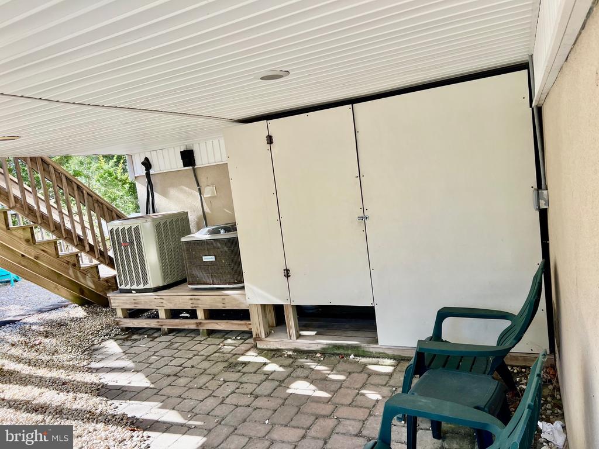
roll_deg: +6.8
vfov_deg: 53.1
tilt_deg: -5.6
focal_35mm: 26
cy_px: 224
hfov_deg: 67.3
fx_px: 450
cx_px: 300
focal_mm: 5.7
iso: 50
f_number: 1.5
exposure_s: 1/401
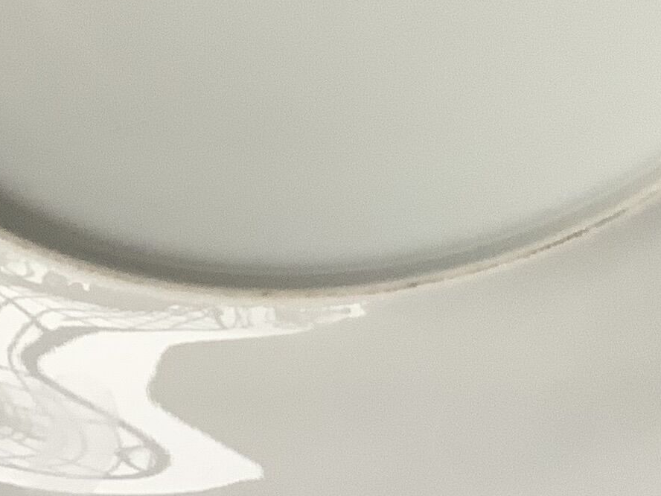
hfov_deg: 17.3
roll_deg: +0.3
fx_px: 2177
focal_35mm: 114
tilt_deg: -40.5
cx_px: 394
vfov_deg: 12.8
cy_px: -16
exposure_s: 1/60
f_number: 2.4
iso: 80
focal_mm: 3.3
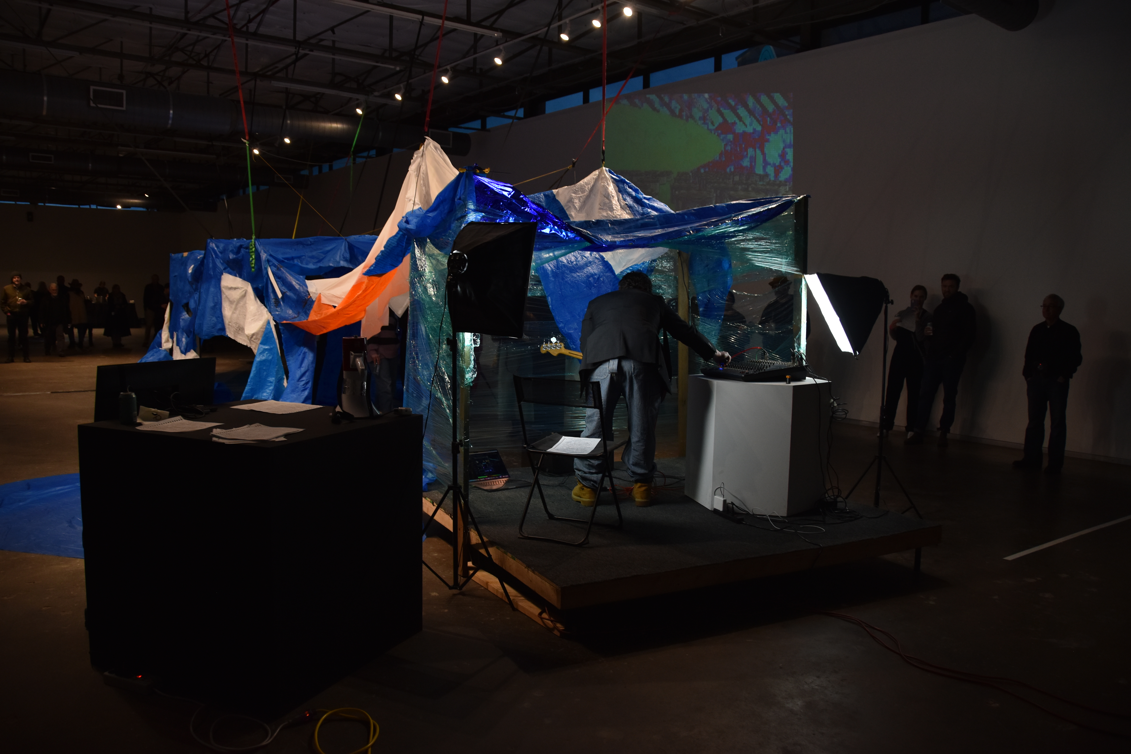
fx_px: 848
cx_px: 566
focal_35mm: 27
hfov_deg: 67.4
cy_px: 377
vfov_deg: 47.9
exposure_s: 1/80
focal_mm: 18
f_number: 4
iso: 500
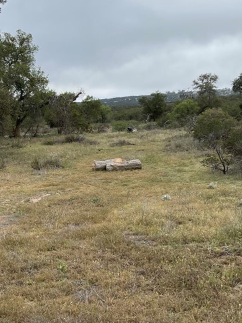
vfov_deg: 34.9
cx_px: 48
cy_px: 154
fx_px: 513
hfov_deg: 26.1
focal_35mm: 55
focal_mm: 5.1
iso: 32
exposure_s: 1/3003
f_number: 1.6
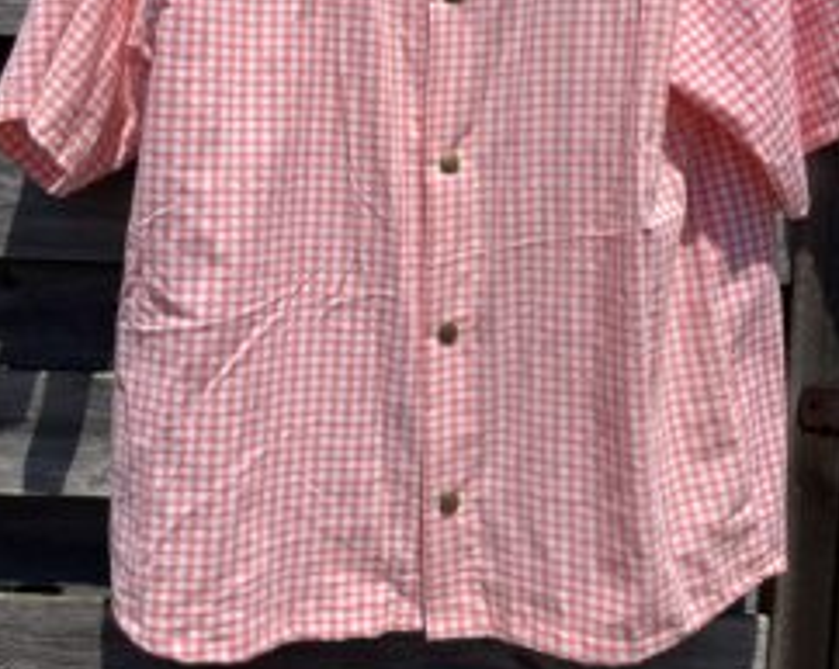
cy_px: 49
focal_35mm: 42
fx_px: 1042
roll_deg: -3.3
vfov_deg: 33.5
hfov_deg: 43.8
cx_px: 451
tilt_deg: -2.2
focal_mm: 5.1
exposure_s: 1/6897
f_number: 1.6
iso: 50
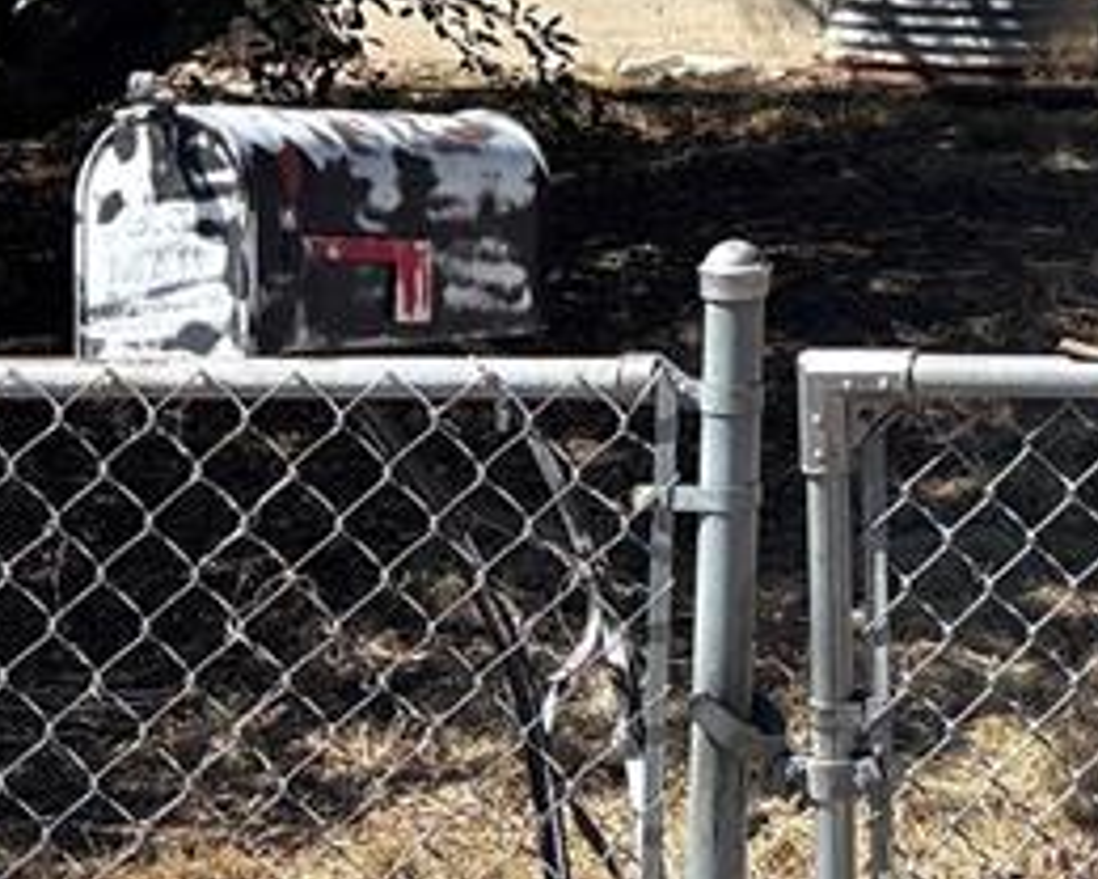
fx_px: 3250
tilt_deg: +1.2
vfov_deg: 14.6
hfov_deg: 16.7
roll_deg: -1.0
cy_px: -332
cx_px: 1833
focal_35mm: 100
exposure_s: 1/2012
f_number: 1.6
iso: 50
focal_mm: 5.96
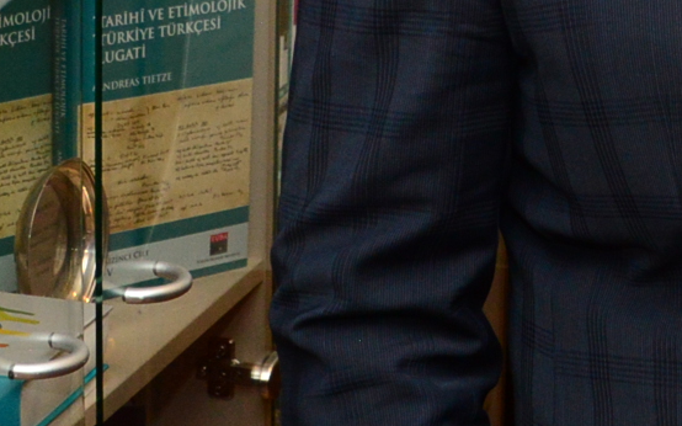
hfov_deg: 12.7
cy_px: 15
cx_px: 1092
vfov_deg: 8.4
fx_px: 2880
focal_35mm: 155
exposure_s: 1/200
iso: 2000
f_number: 7.1
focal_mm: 28
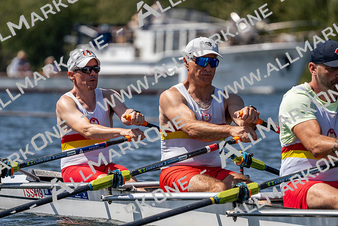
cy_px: 113
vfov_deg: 4.4
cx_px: 169
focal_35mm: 312
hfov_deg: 6.6
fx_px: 2930
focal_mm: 312
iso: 200
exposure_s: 1/2000
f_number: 6.3
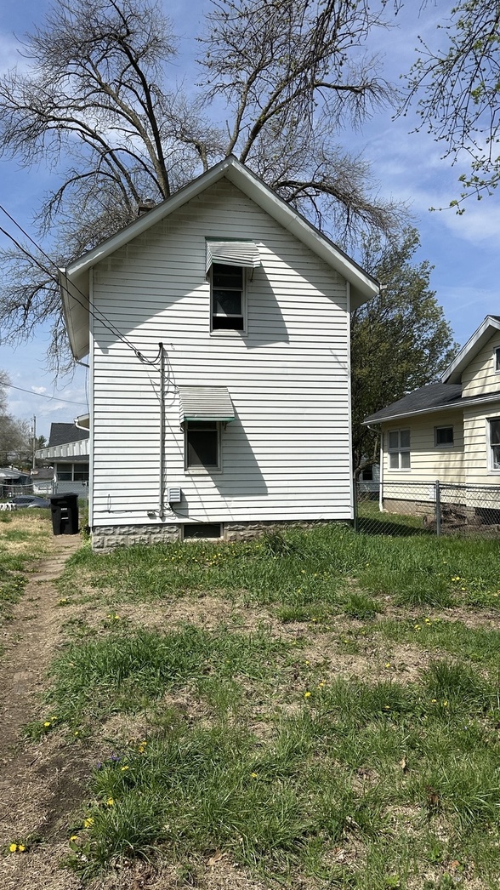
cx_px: 222
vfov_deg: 69.9
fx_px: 637
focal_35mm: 27
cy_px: 444
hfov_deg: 42.8
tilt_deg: +1.0
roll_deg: -1.9
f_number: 1.78
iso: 80
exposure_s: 1/5848
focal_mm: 6.86
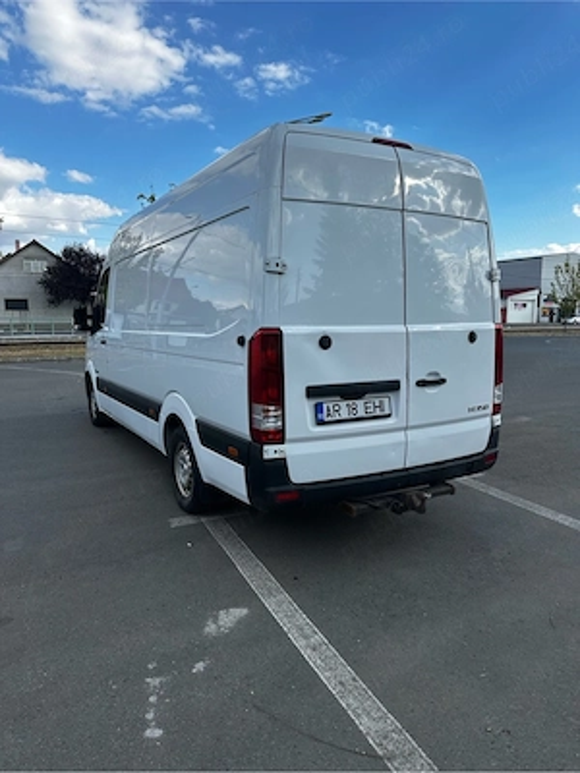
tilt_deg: -7.5
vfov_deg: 71.6
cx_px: 290
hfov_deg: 56.8
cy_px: 386
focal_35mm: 24
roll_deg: +0.3
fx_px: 536
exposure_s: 1/2732
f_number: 1.78
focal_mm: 6.86
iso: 80
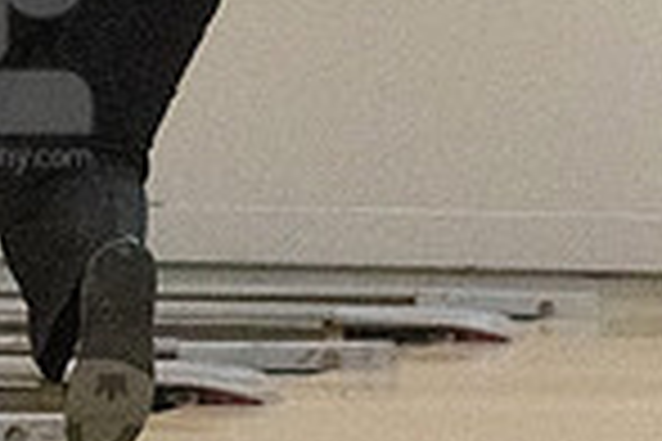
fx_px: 8900
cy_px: 14
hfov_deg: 4.3
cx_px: -45
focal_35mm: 484
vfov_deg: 2.8
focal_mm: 82
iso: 10000
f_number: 4
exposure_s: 1/1250
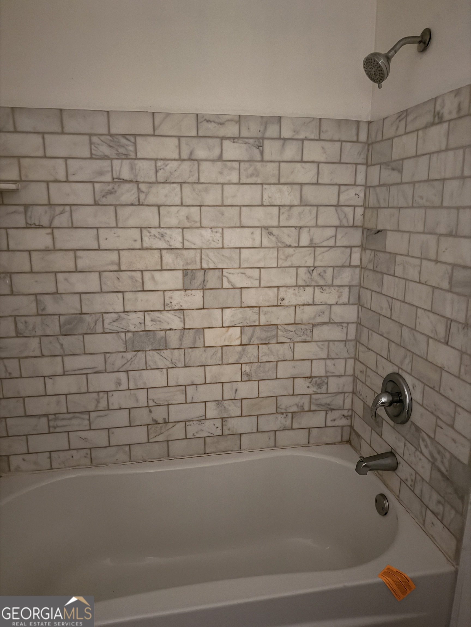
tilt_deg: -14.5
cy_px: 314
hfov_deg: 56.8
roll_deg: +0.3
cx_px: 236
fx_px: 435
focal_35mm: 24
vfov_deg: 71.6
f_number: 1.78
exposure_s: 1/18
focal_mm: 6.76
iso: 1600
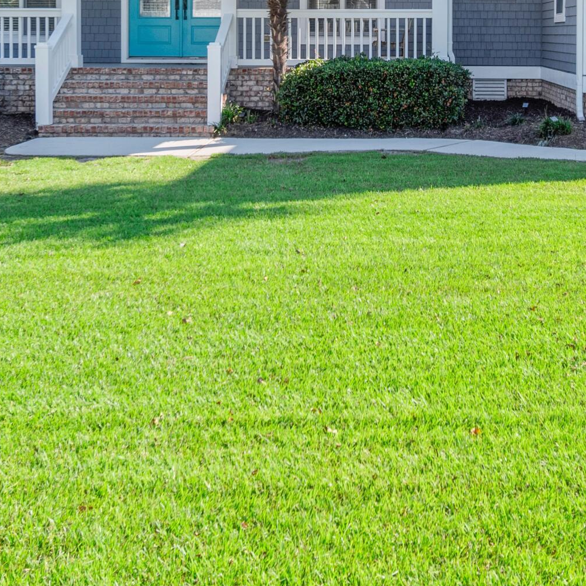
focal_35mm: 53
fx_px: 1015
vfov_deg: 30.6
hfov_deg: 32.0
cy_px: 46
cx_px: 389
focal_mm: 14
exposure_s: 1/200
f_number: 7.1
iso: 100
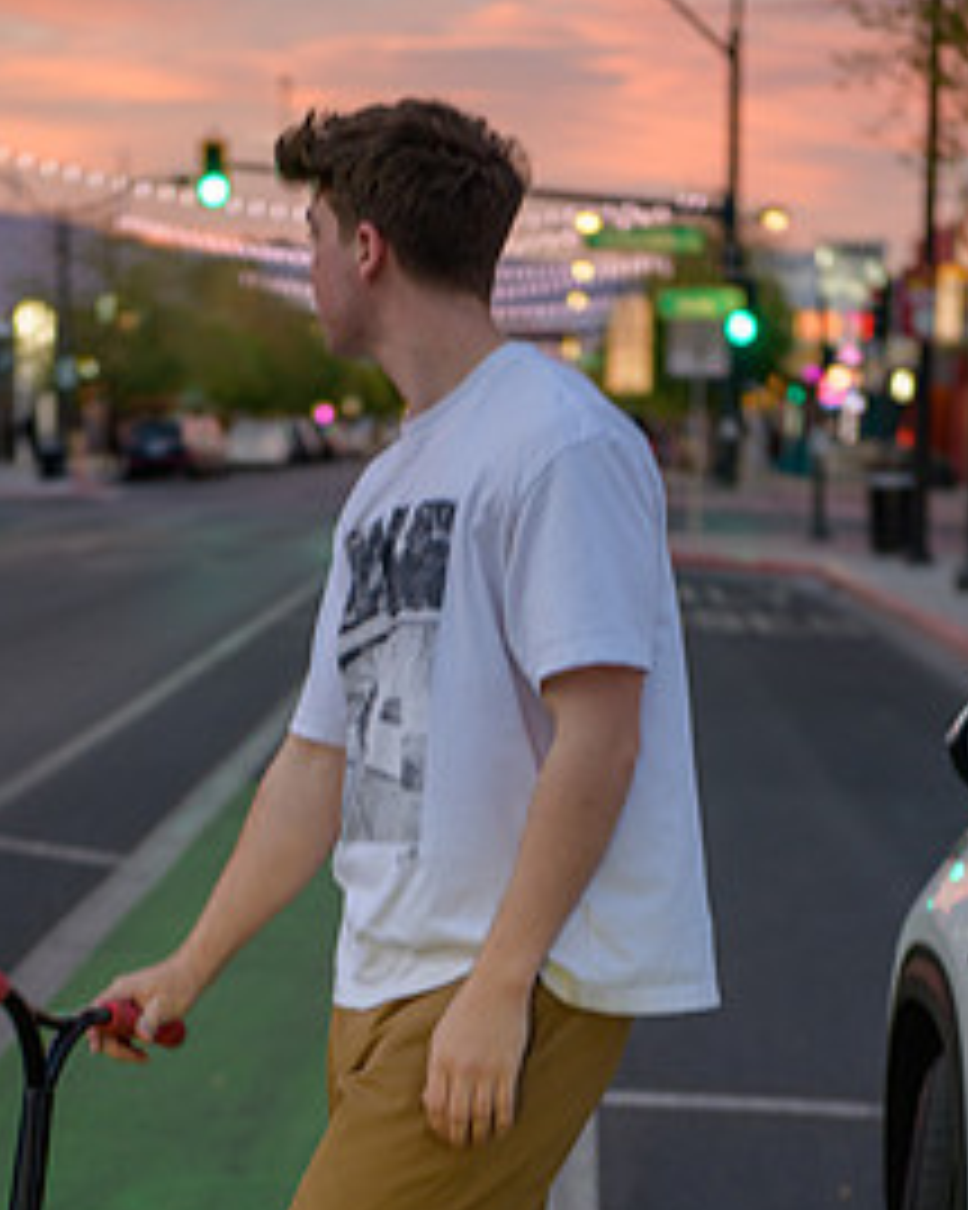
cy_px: 990
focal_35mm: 110
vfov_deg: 17.3
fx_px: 3941
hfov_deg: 14.0
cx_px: 410
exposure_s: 1/80
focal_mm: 70
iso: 250
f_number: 2.8
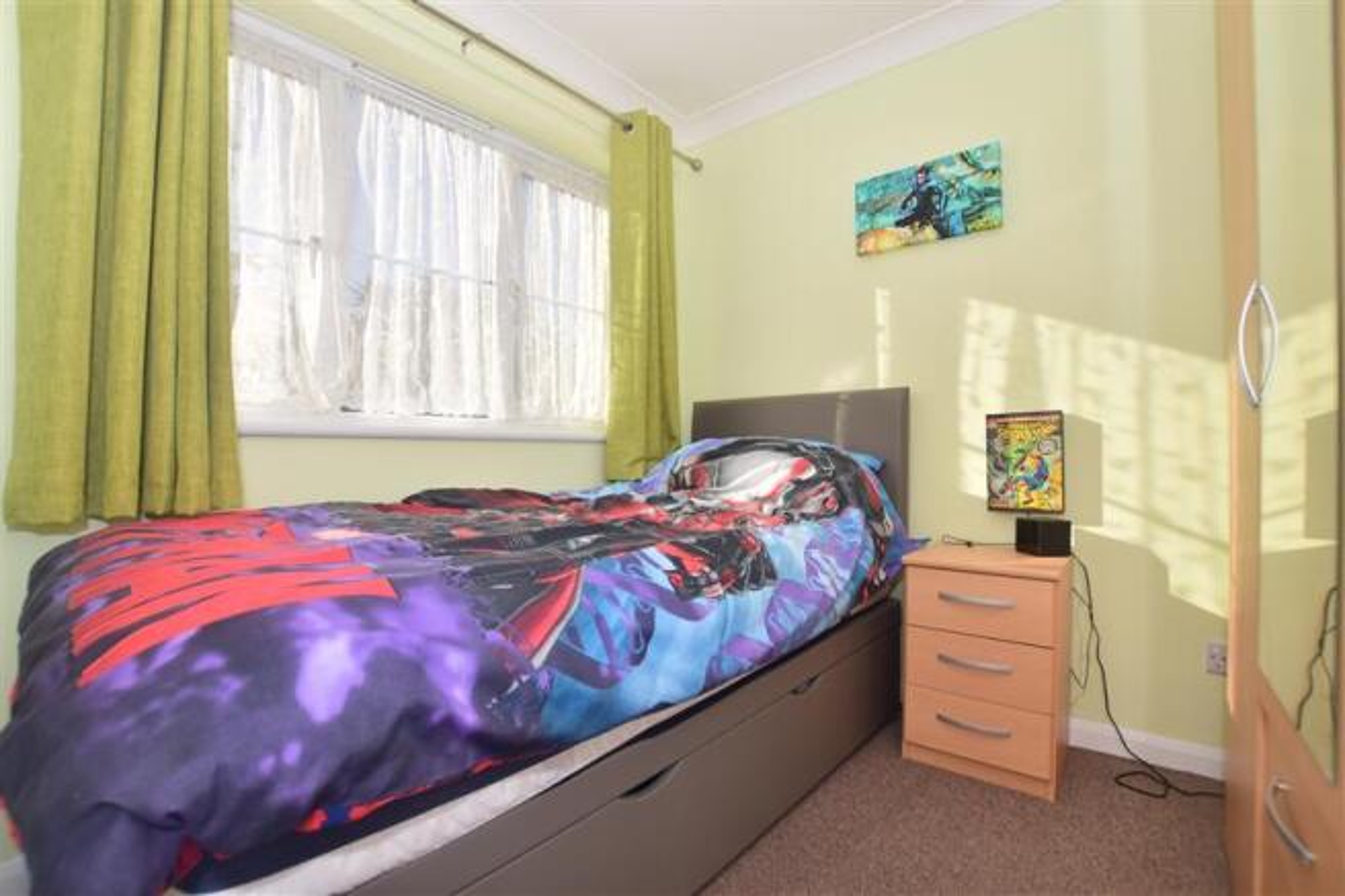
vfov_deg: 77.3
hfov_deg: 100.4
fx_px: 560
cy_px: 448
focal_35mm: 15
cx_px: 672
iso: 100
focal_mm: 10
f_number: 7.1
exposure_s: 1/200
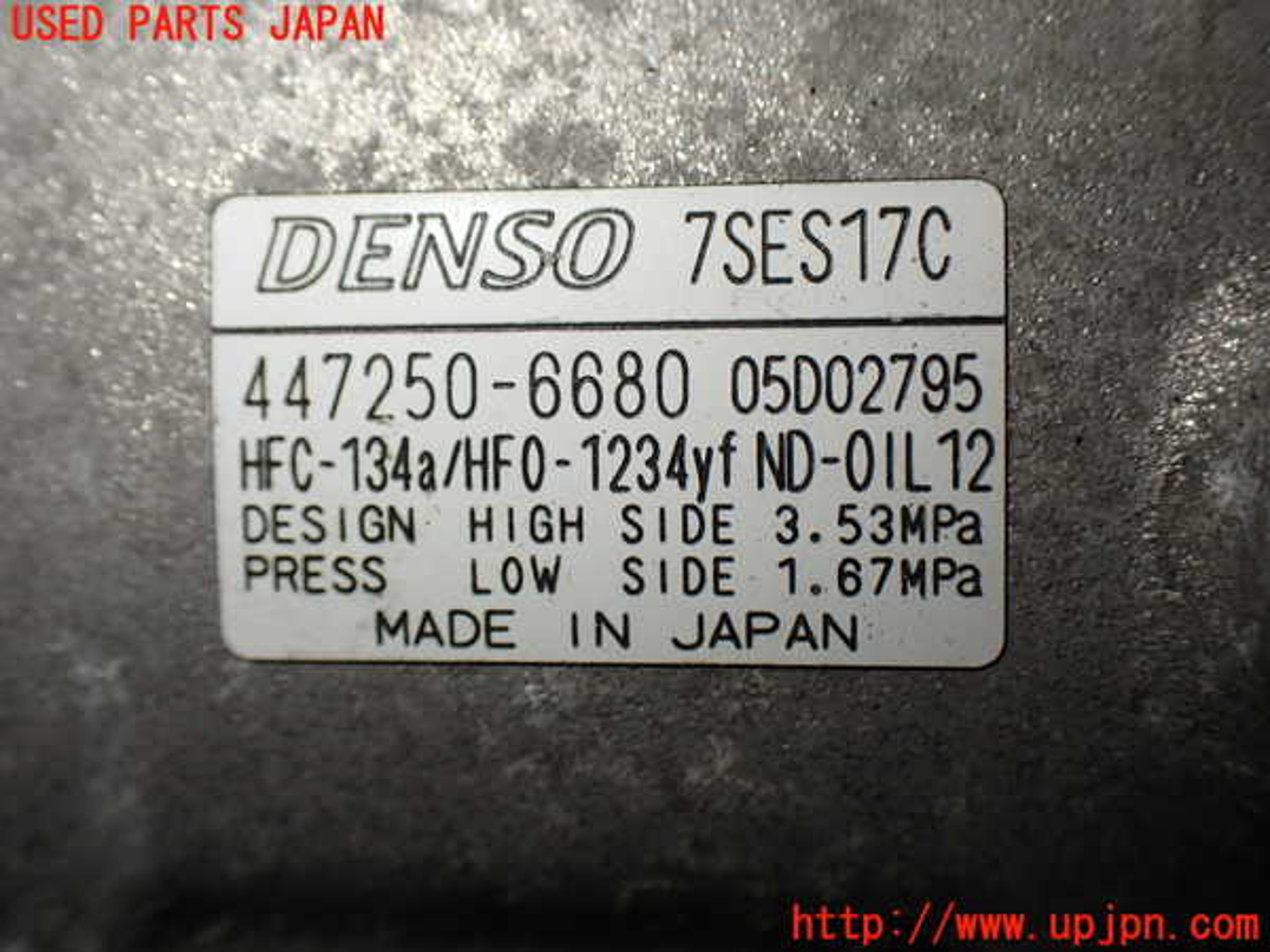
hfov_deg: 45.8
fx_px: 1504
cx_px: 635
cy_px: 476
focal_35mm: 41
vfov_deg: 35.1
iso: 125
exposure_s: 1/160
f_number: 2.8
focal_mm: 7.31
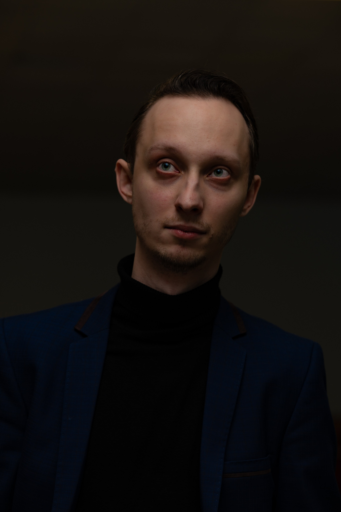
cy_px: 256
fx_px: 1598
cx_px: 170
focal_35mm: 112
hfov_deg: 12.2
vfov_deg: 18.2
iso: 100
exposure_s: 1/80
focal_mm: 75
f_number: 2.8
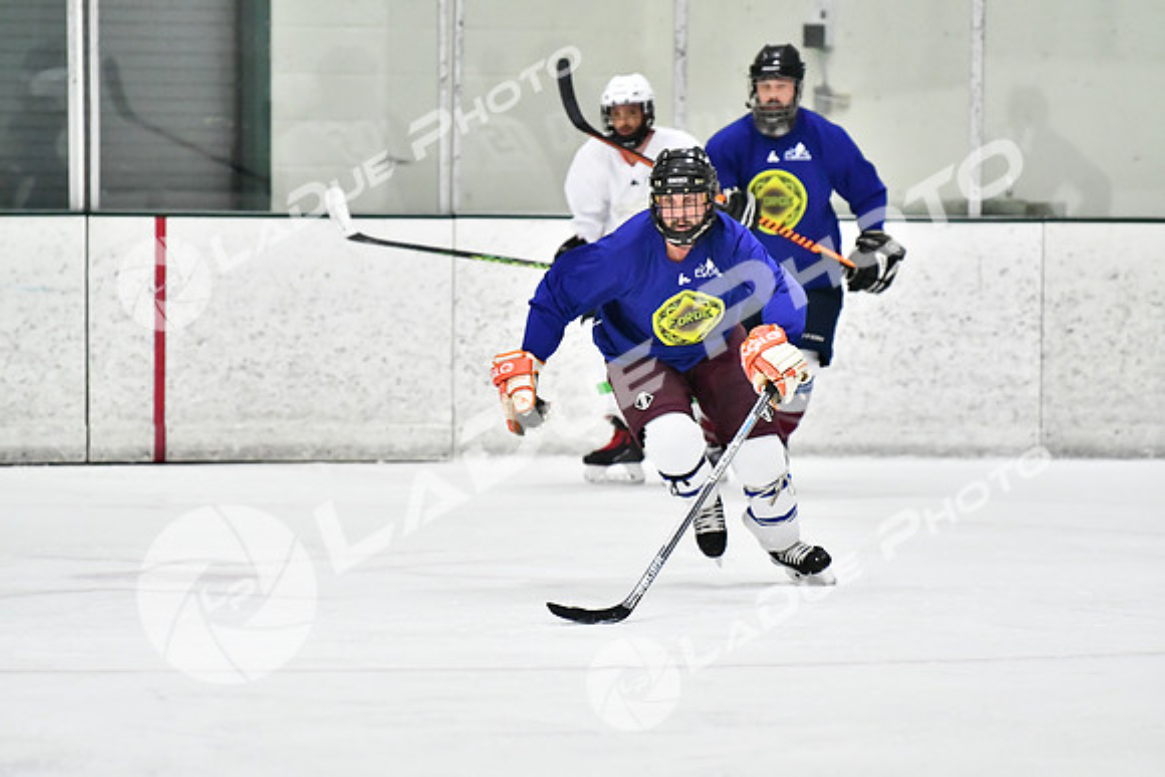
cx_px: 582
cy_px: 388
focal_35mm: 300
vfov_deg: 4.6
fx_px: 9710
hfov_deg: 6.9
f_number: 2.8
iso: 6400
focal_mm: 200
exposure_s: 1/1600
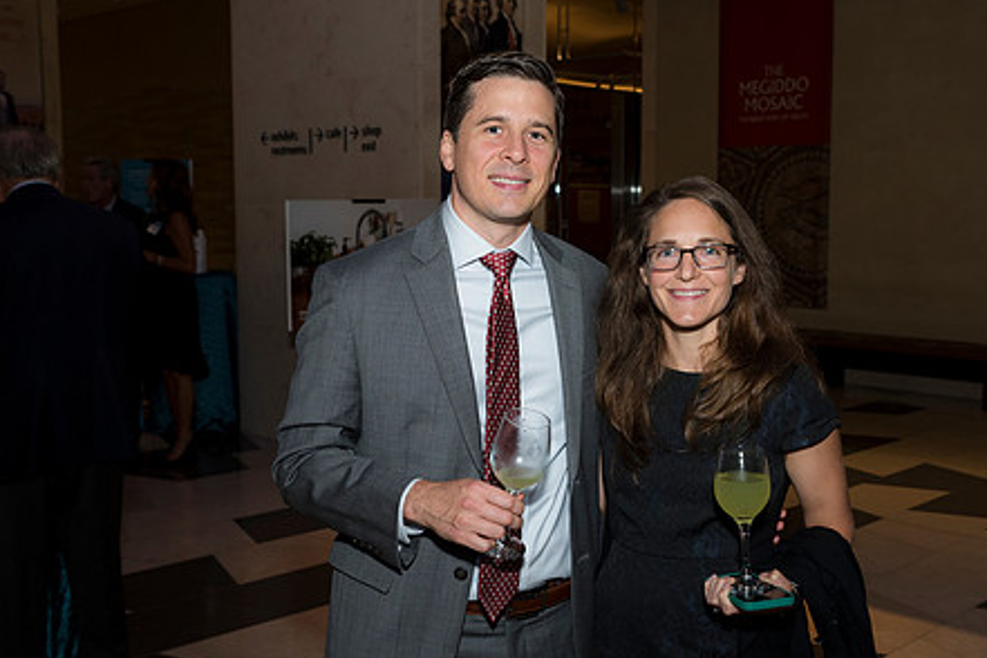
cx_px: 577
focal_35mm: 46
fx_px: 1261
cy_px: 346
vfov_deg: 29.2
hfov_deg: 42.6
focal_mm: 35
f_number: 5.6
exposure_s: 1/125
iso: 800
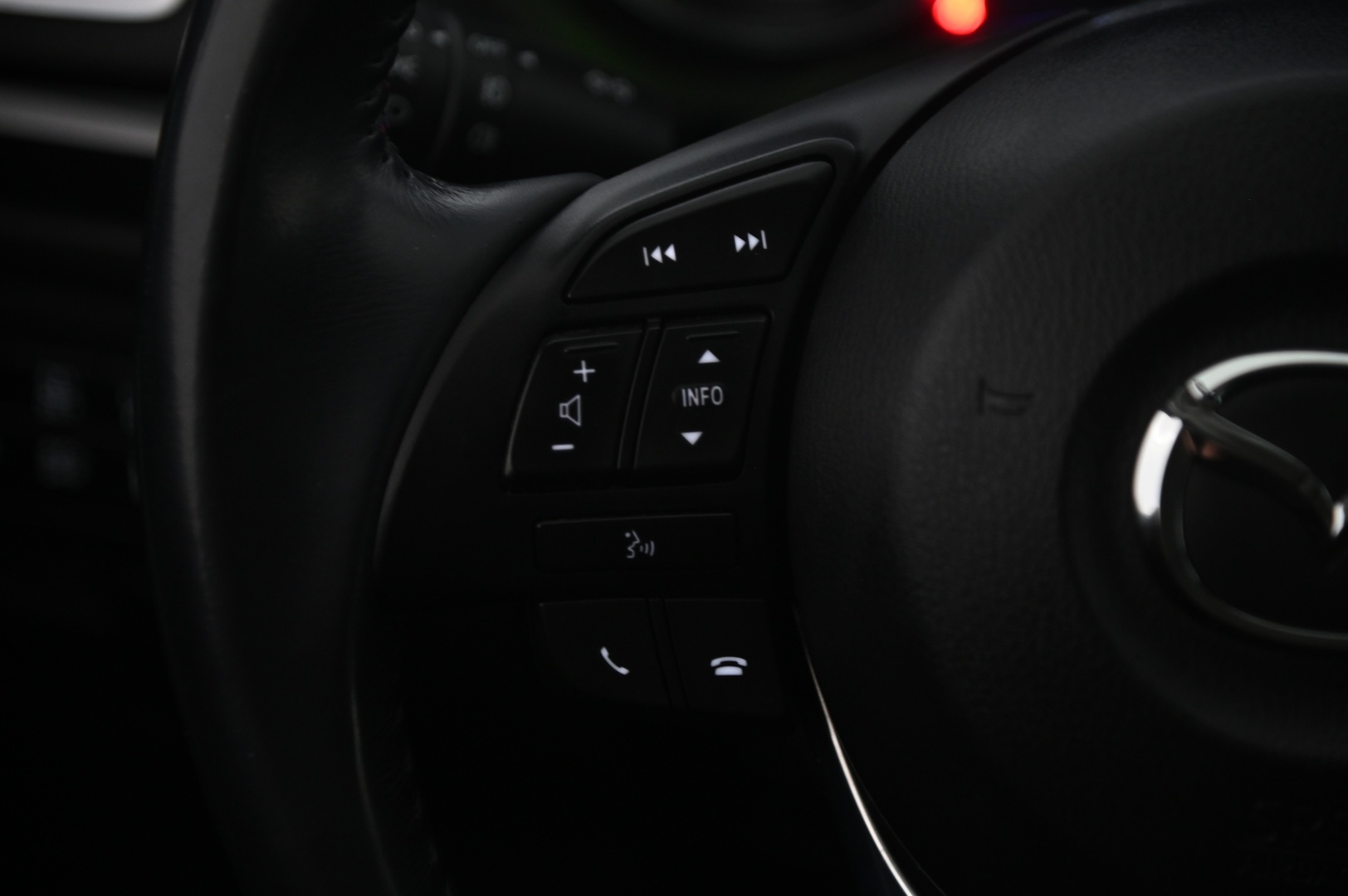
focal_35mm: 120
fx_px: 4490
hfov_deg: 17.1
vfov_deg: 11.4
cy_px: 448
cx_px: 674
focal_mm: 120
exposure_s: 1/25
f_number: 4
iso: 2000
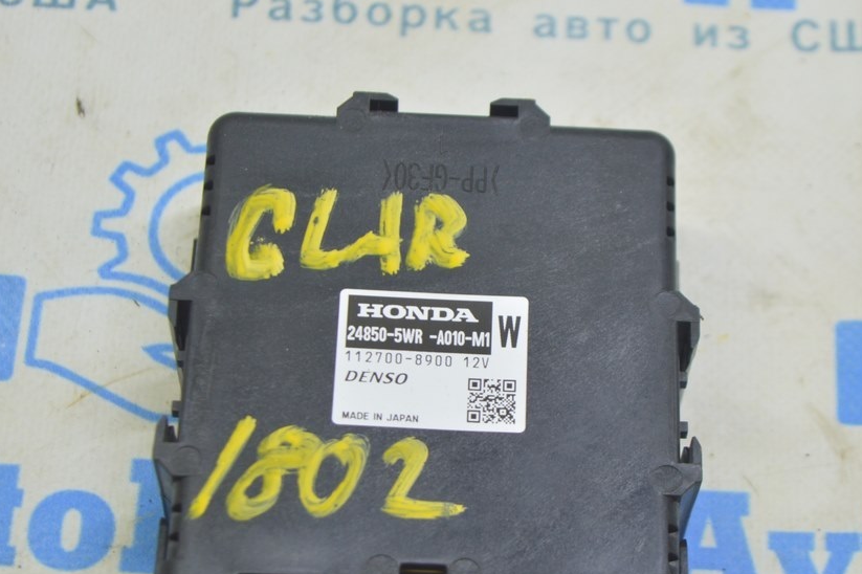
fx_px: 2322
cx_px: 466
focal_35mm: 97
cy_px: 340
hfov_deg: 21.0
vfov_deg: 14.1
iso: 400
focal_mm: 52
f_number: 5.6
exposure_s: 1/20
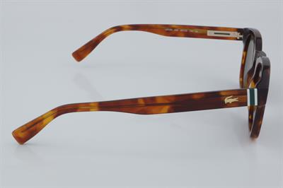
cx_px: 142
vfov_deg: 20.1
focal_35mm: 68
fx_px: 530
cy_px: 94
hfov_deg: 29.9
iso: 100
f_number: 32
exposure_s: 1/4
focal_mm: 45
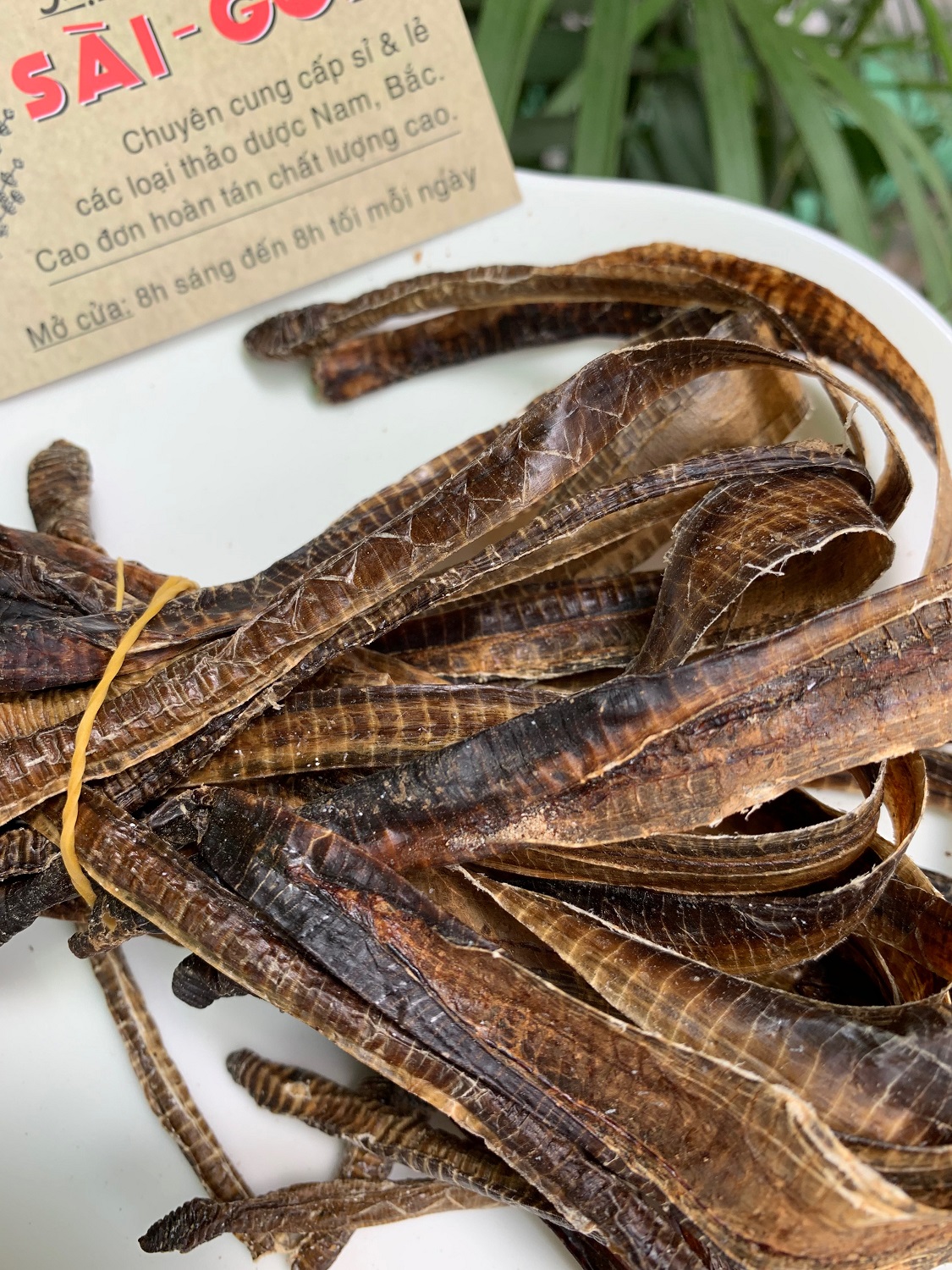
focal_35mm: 26
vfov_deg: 67.3
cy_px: 635
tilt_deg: -63.9
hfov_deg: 53.1
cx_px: 476
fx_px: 953
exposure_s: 1/161
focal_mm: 4.25
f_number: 1.8
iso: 25
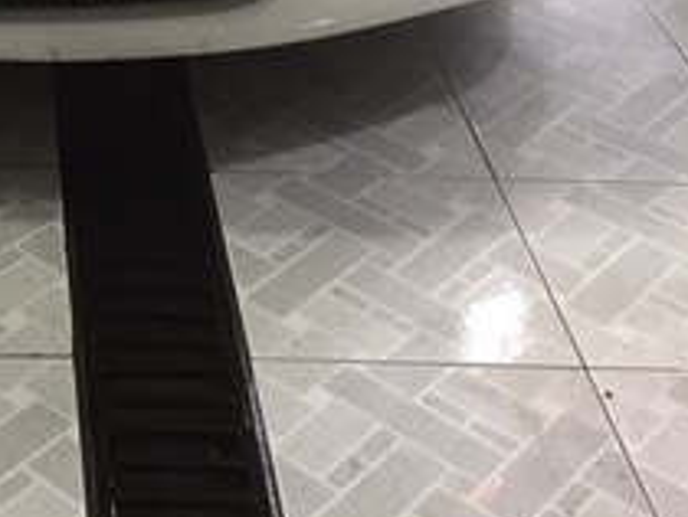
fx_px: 1811
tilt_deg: -20.5
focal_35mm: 91
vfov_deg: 15.0
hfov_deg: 20.9
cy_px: -273
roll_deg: -1.9
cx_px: 26
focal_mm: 4.15
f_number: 2.2
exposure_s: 1/33
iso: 80
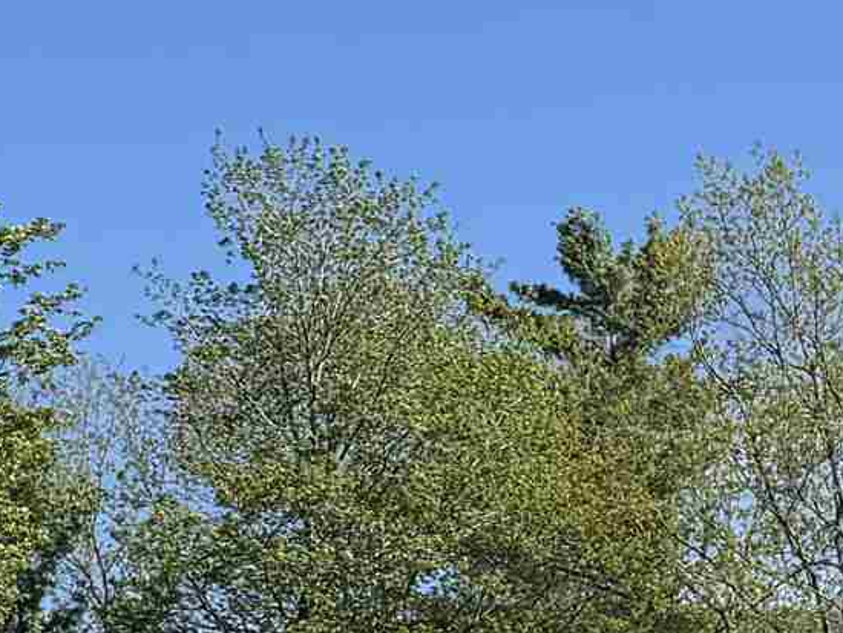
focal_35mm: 134
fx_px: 3265
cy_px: 978
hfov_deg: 12.0
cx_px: -1161
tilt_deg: +3.9
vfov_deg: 10.6
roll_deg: -0.6
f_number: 1.78
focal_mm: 6.76
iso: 80
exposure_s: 1/3279
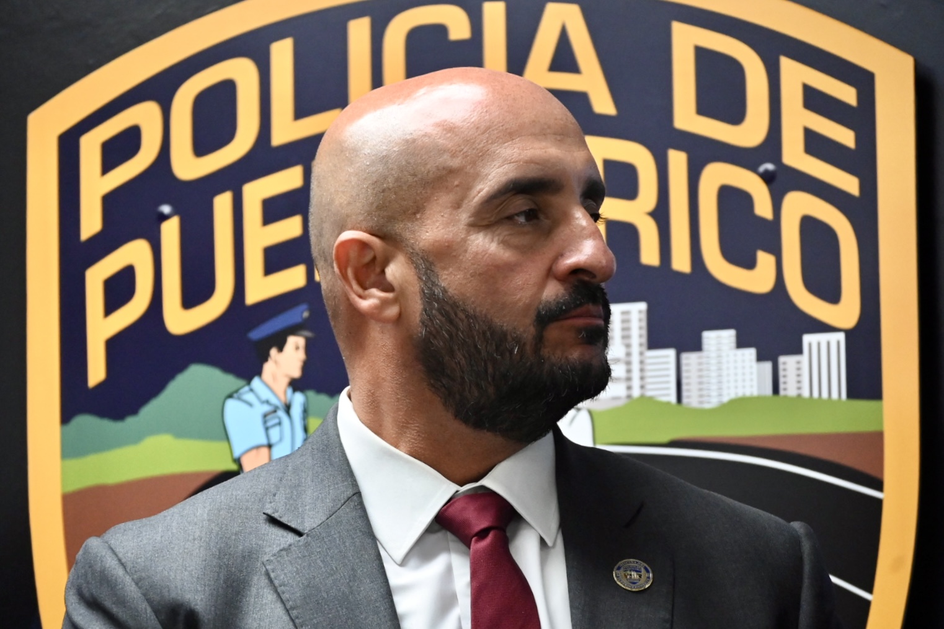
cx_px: 472
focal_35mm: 247
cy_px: 314
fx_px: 6477
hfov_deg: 8.3
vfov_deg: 5.6
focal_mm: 165
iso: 4000
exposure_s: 1/320
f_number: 5.6
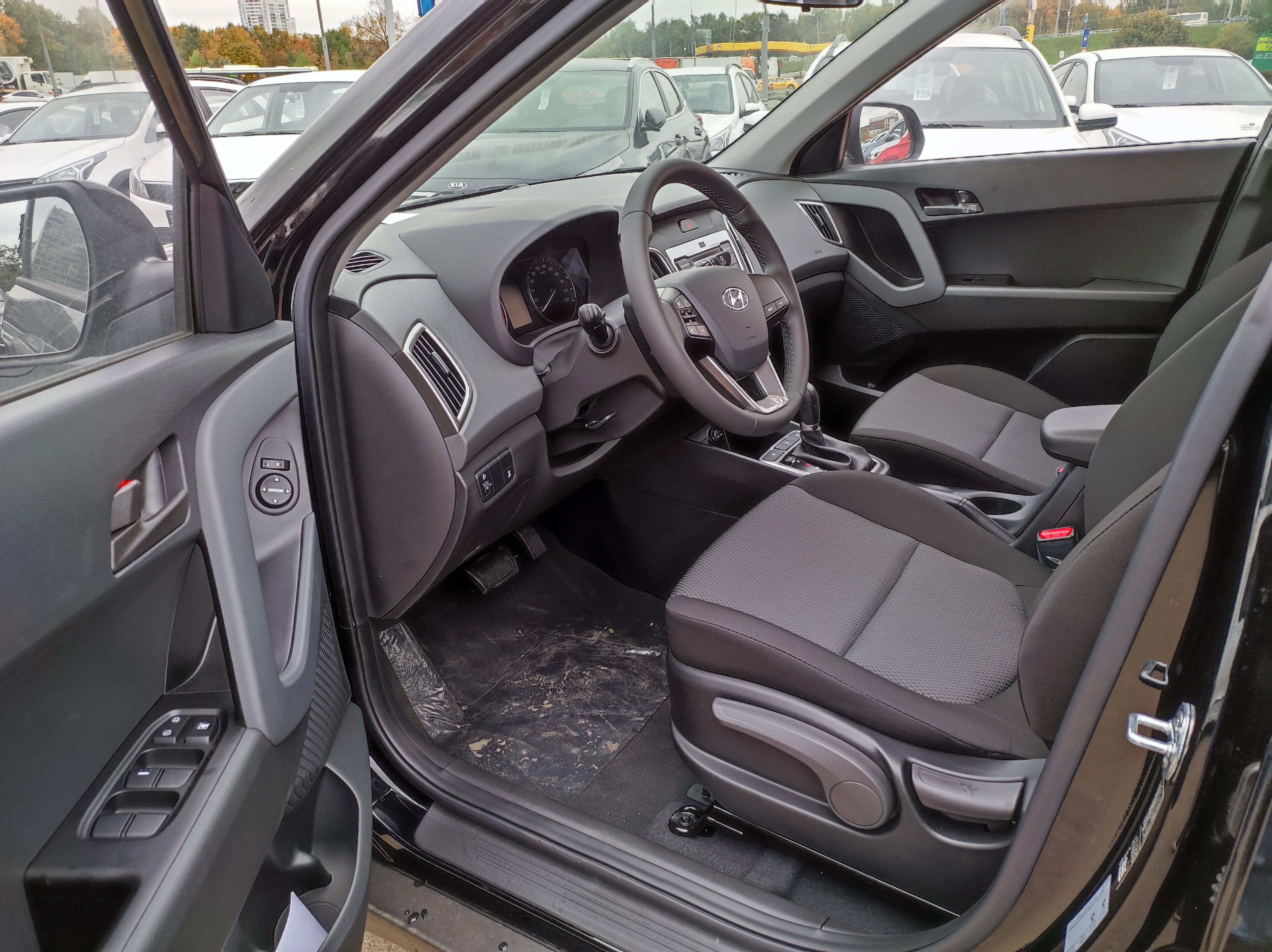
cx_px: 636
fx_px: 624
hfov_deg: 91.1
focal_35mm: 17
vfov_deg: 74.6
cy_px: 476
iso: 324
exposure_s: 1/50
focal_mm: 4.74
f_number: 1.79
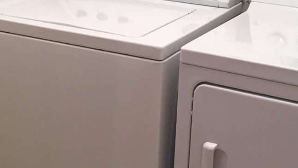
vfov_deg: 16.5
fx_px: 577
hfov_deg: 29.0
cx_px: 143
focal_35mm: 73
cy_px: 63
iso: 50
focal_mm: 4.15
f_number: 2.2
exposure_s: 1/30
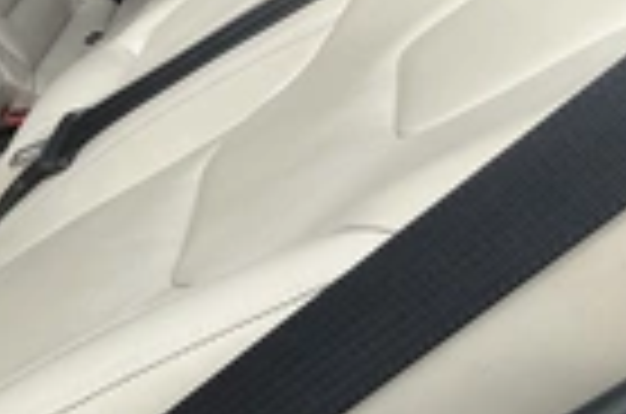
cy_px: 27
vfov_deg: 15.9
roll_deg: -33.2
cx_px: -99
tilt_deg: -23.7
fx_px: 1457
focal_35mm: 84
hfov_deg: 22.6
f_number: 1.8
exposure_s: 1/333
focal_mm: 3
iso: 25
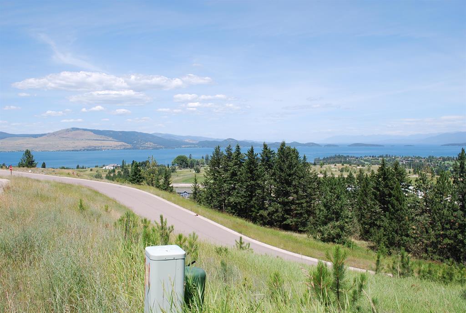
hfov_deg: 57.1
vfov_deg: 40.1
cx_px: 233
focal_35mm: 33
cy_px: 156
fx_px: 428
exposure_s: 1/200
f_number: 7.1
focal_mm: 22
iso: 100
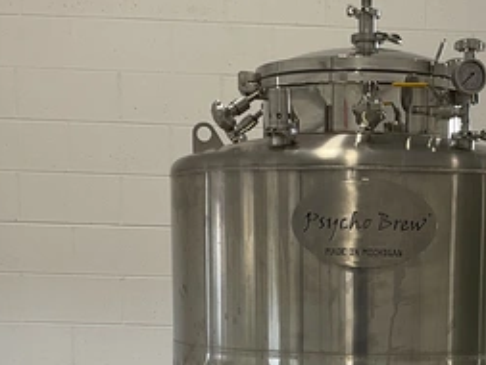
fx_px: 1208
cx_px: 400
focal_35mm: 86
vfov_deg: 16.5
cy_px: 431
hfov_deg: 22.4
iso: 40
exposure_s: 1/122
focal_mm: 3
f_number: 1.8
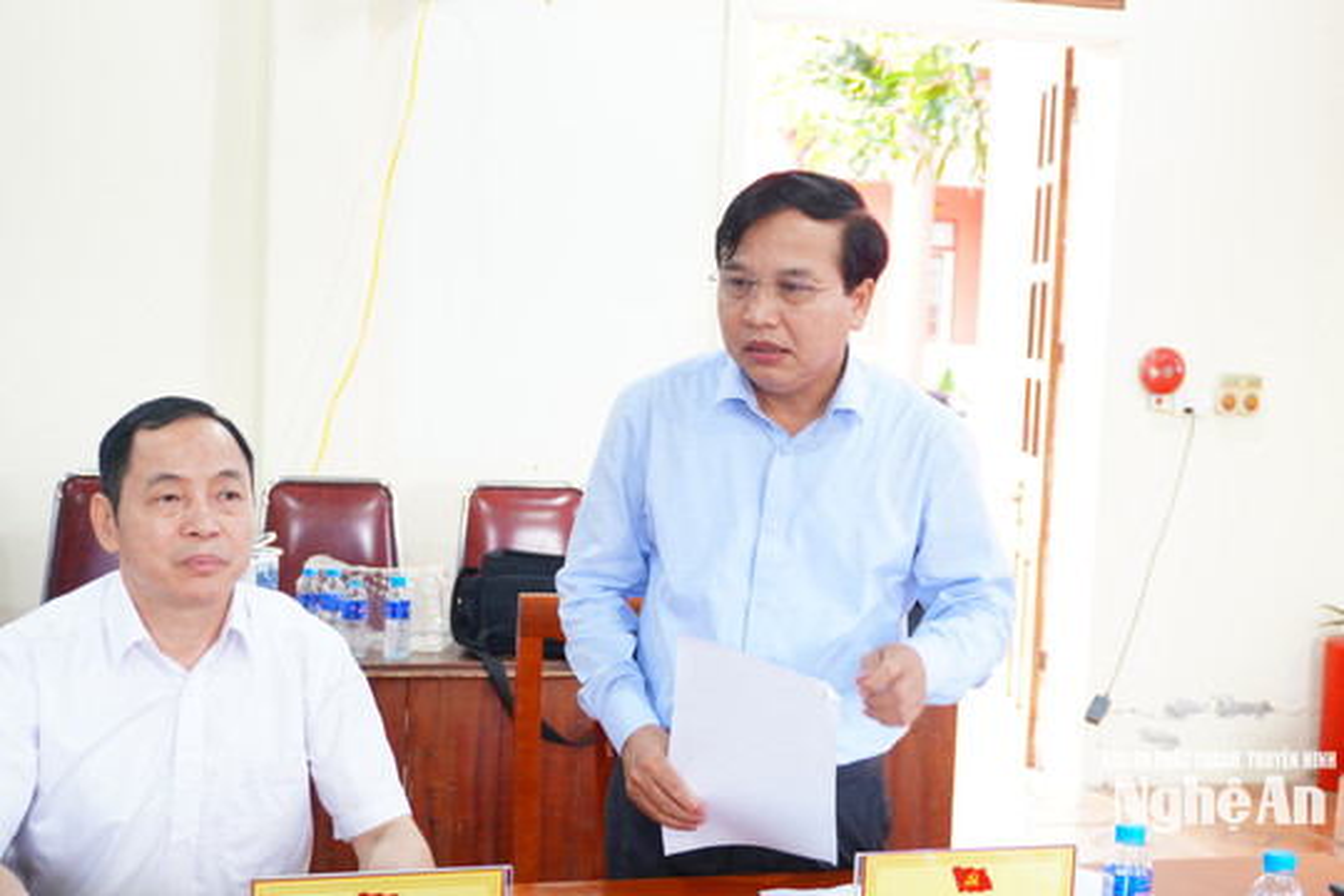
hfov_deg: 42.3
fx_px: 1736
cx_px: 672
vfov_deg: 28.9
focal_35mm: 46
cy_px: 448
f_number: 5
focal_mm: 31
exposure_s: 1/30
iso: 1600
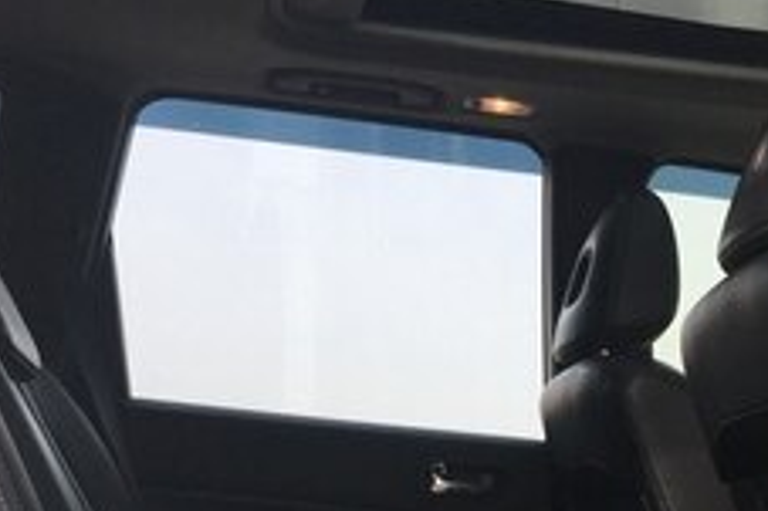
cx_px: 585
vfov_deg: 18.2
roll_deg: -0.6
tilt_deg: -5.6
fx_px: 1407
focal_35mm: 66
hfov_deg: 30.0
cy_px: 772
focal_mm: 4.15
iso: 25
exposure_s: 1/739
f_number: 2.2
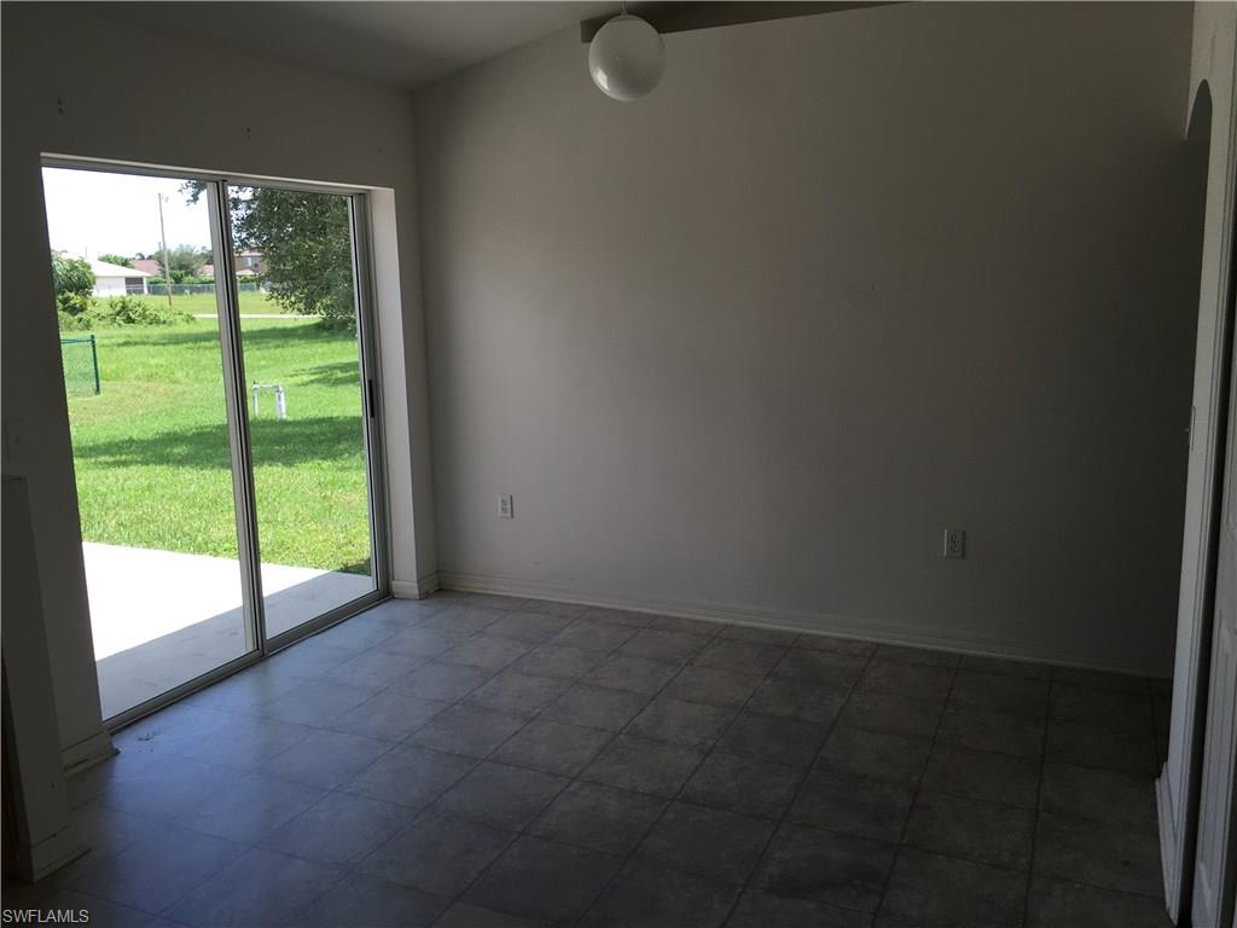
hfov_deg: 61.7
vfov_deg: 48.2
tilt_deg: -6.8
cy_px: 464
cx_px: 618
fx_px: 1036
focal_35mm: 29
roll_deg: +0.4
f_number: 2.2
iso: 25
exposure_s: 1/411
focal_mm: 4.15
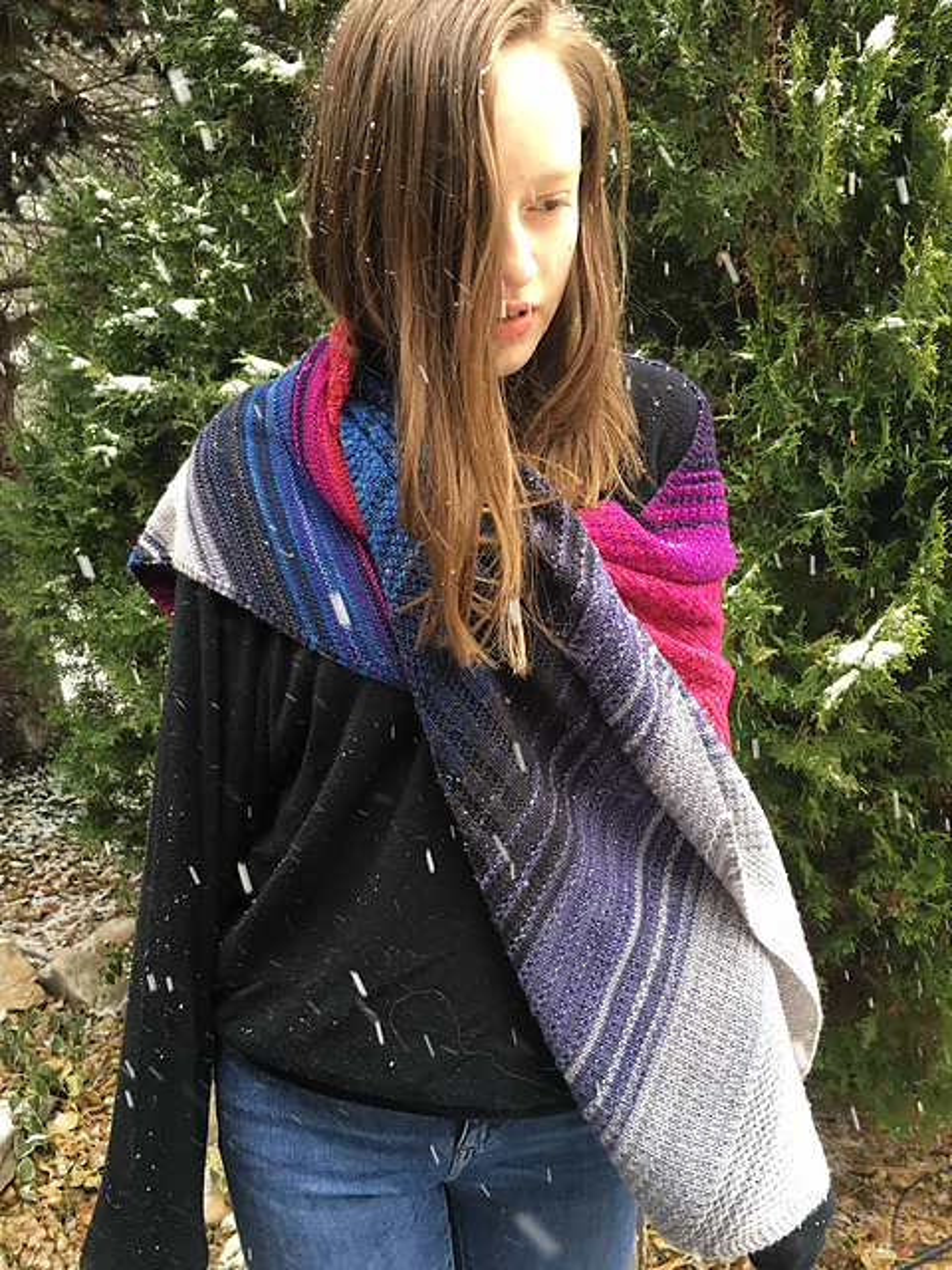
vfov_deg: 61.7
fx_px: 1063
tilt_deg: -11.7
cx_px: 476
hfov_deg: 48.2
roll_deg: +3.6
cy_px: 635
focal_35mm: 29
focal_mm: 4.15
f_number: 2.2
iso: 32
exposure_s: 1/30
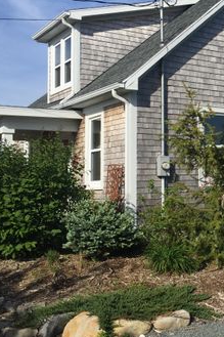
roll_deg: +0.6
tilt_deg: +5.3
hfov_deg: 23.2
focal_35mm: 55
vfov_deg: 36.2
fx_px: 514
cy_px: 148
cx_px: 244
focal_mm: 4.15
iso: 32
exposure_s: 1/2475
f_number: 2.2
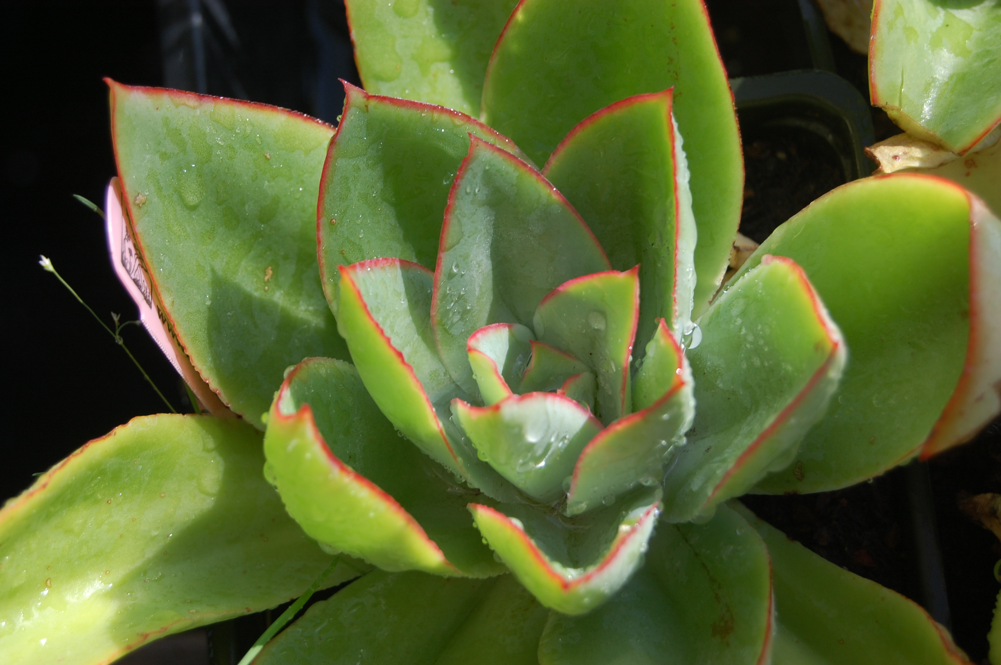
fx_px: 2292
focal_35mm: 82
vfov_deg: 16.5
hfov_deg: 24.6
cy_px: 332
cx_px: 500
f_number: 7.1
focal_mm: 55
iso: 200
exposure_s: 1/200
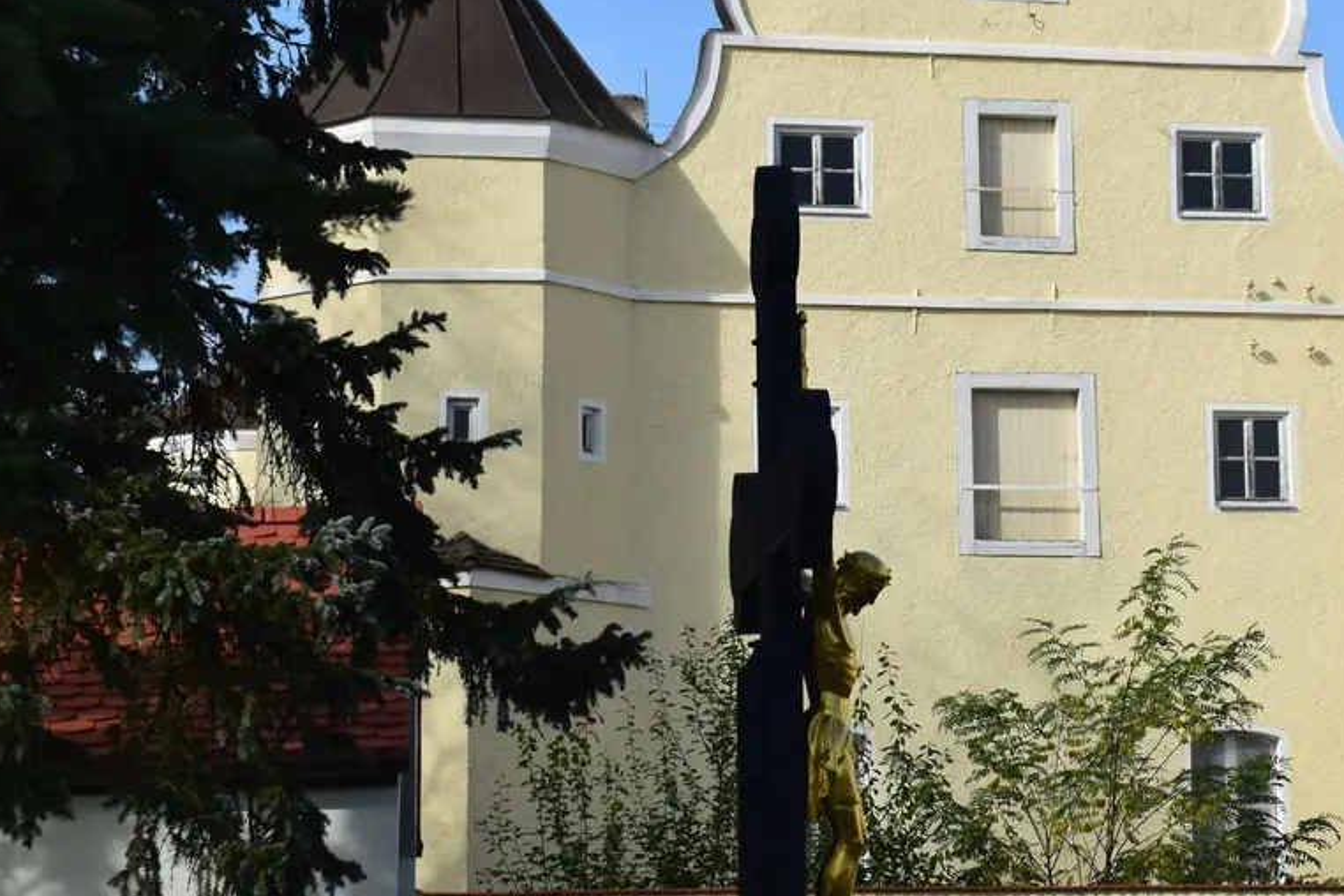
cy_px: 238
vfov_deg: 11.3
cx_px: 1072
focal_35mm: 121
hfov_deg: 16.8
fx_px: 4517
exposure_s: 1/500
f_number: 11
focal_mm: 48
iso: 220
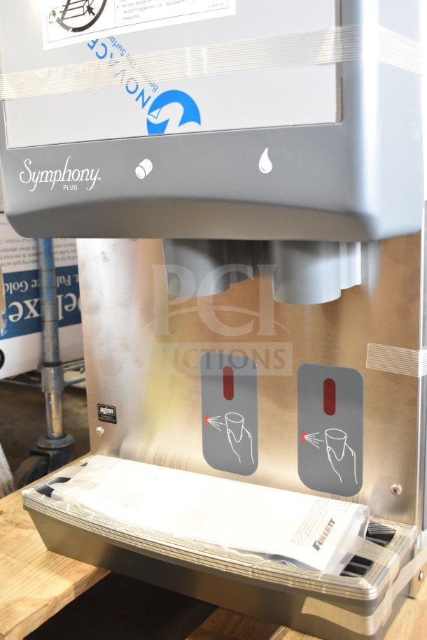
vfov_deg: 47.9
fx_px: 721
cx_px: 214
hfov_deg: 33.0
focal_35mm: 40
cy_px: 320
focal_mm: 27
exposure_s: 1/40
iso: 2800
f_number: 4
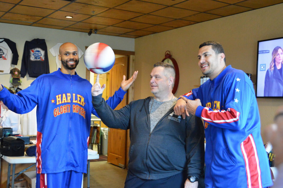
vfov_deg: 28.9
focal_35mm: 46
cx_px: 142
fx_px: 365
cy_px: 94
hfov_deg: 42.4
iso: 3200
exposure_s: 1/50
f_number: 4
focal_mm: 31
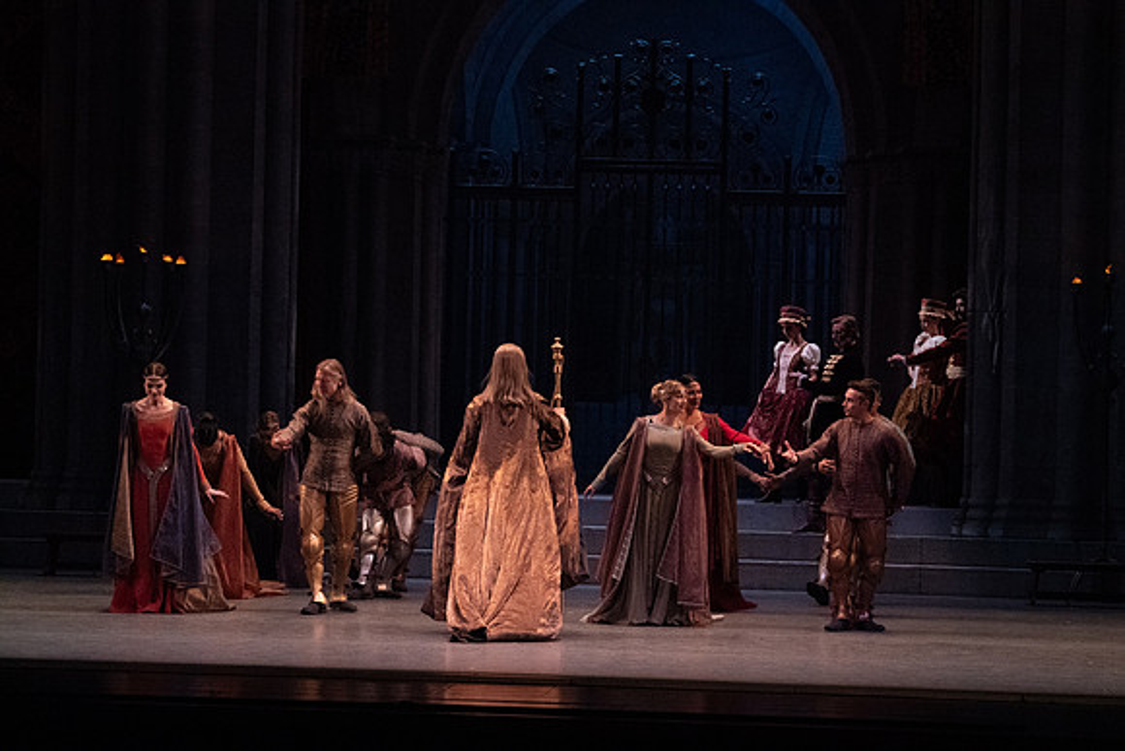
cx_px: 562
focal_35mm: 119
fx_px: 3719
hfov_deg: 17.2
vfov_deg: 11.5
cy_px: 376
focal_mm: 119
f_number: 10
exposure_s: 1/320
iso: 20000
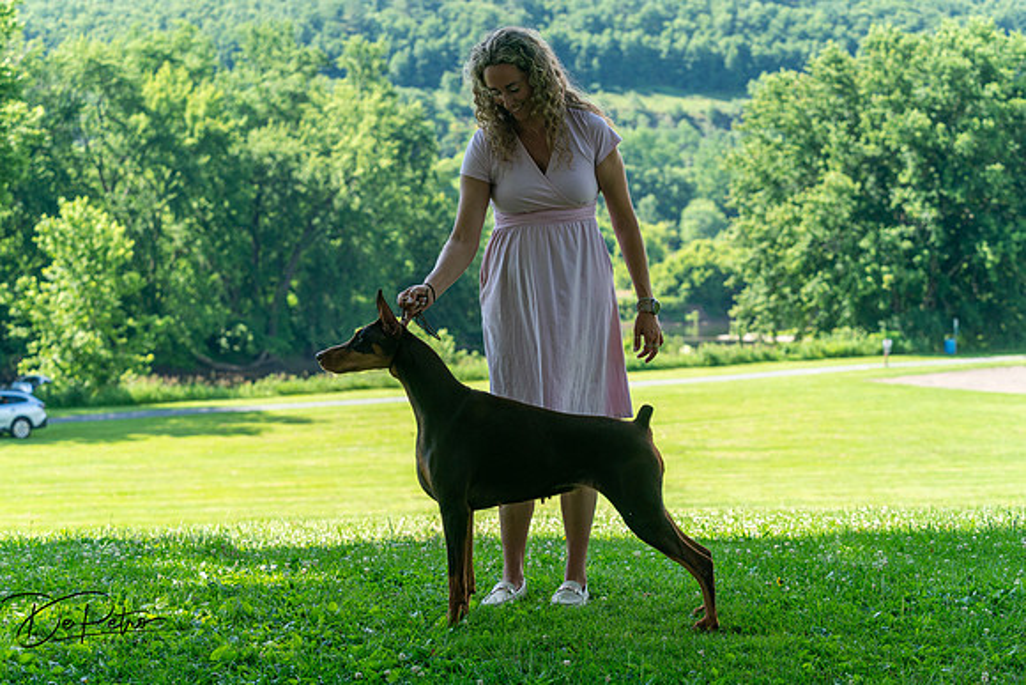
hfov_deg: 28.8
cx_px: 513
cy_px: 342
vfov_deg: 19.5
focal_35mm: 70
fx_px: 1995
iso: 500
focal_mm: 70
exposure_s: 1/800
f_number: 5
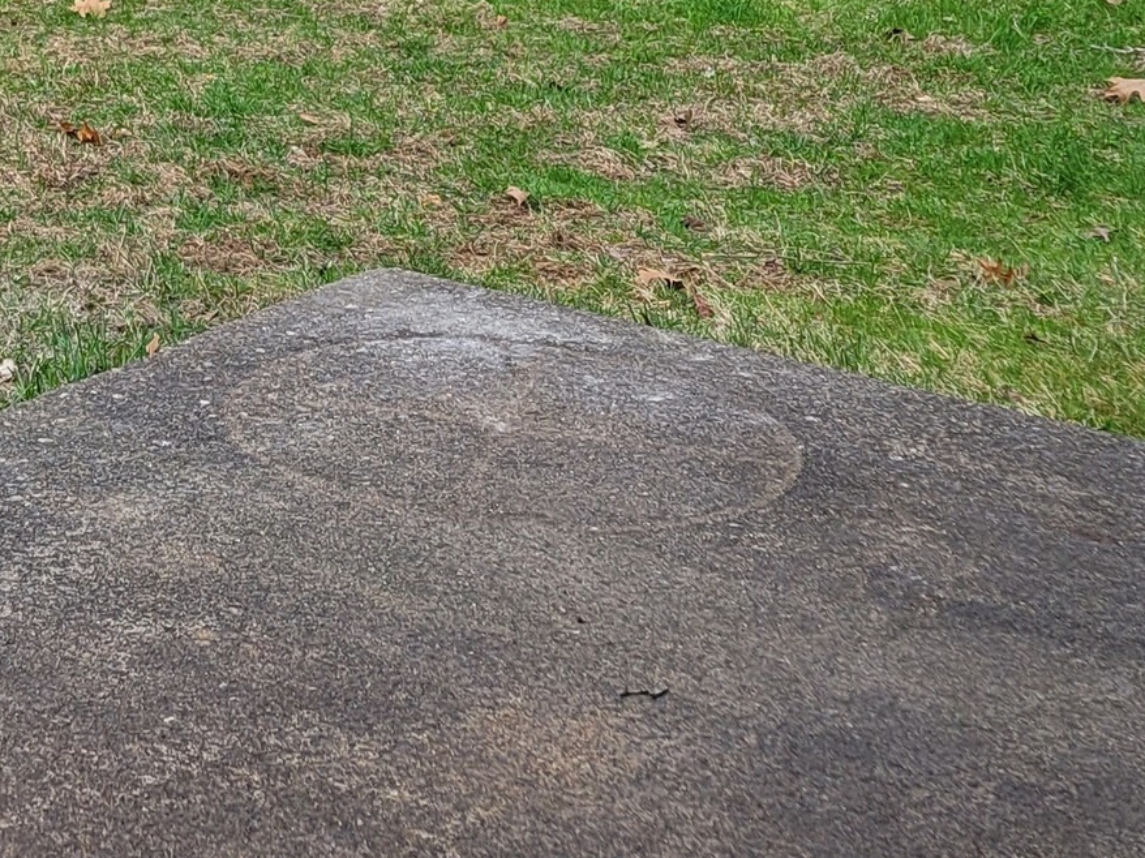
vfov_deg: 15.2
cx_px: -218
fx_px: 3009
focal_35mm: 91
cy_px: -357
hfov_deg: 20.2
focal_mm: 5.4
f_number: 1.8
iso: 40
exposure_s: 1/631
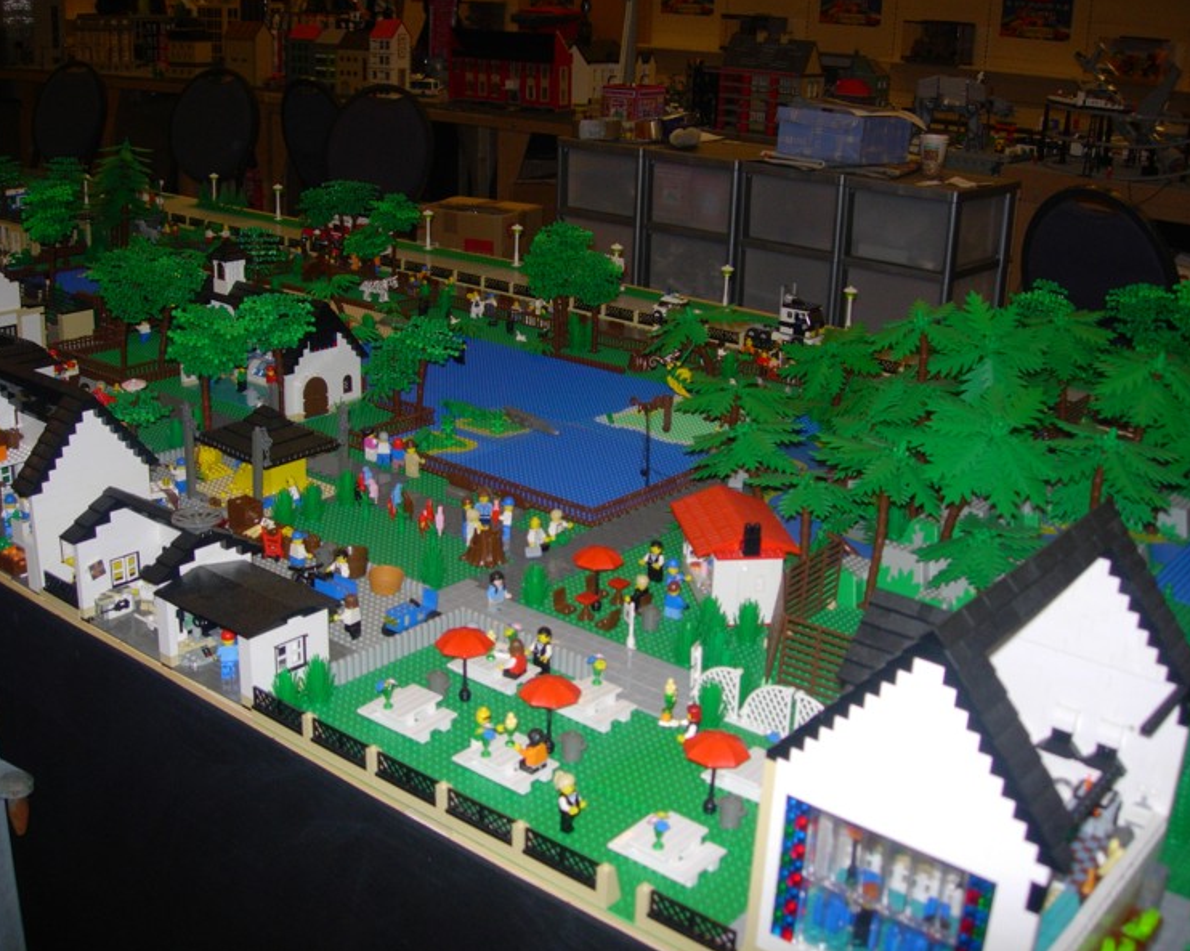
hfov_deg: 45.8
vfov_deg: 37.3
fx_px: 1408
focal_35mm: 40
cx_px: 606
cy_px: 476
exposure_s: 1/64
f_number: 2.8
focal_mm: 7.8
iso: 79
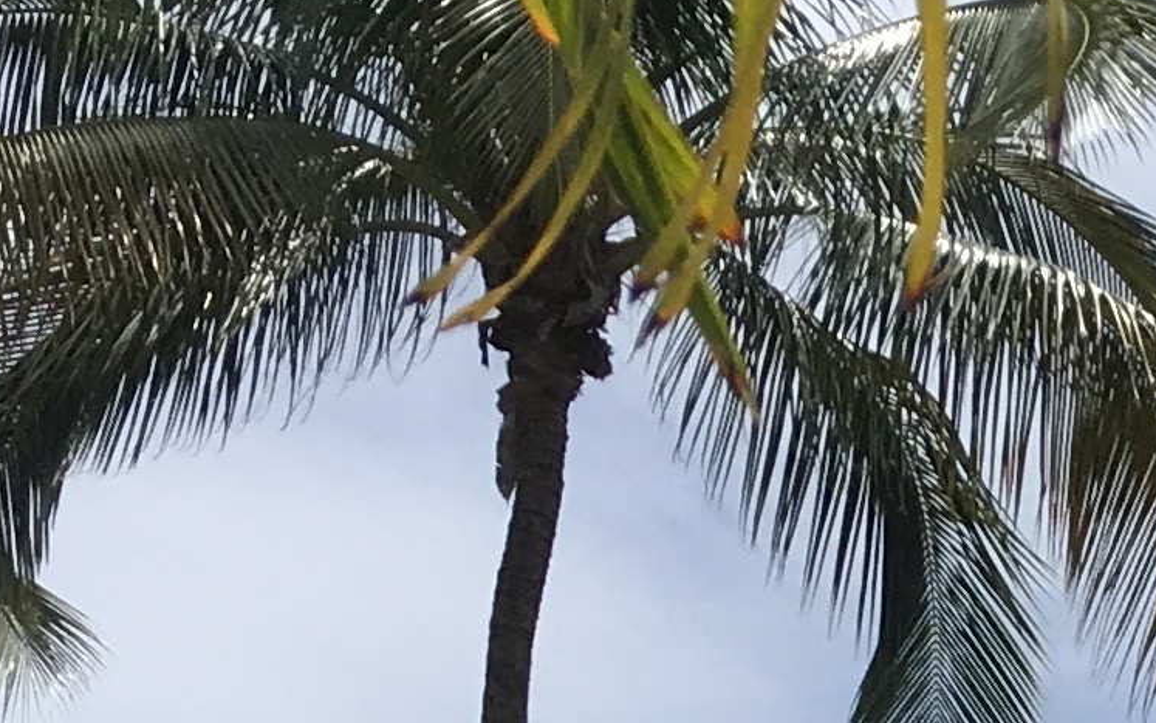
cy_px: 2222
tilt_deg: +6.5
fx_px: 5230
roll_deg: -3.8
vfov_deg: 7.0
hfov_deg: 11.9
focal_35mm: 166
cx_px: 1840
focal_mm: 4.15
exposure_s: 1/2959
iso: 25
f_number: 2.2
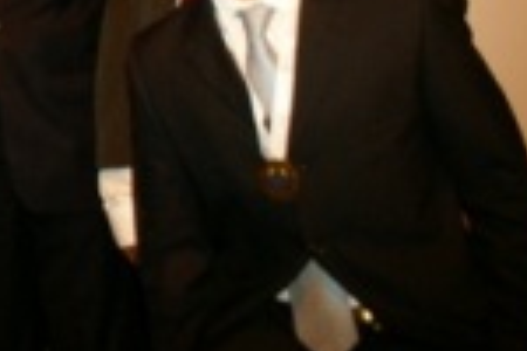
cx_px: -272
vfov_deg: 15.1
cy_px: -116
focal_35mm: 86
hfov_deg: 20.2
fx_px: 1259
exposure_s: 1/30
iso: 320
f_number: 3.5
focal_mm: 18
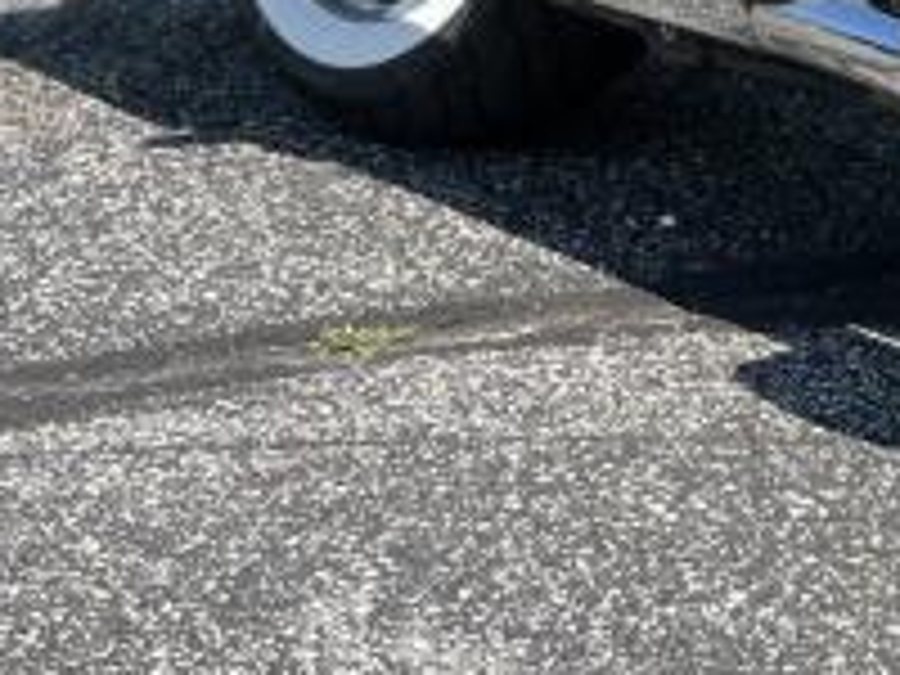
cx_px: 1386
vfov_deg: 13.0
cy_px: -486
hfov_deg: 16.9
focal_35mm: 104
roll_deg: +0.2
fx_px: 2704
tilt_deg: -5.3
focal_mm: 5.1
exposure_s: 1/1721
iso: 50
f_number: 1.6
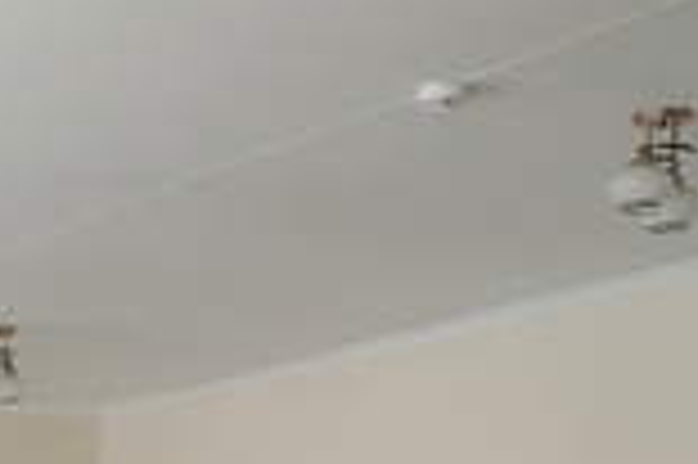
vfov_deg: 11.0
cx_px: -162
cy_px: 955
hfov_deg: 17.4
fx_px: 2169
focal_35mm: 112
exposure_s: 1/33
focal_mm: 3.82
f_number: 2.2
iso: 160
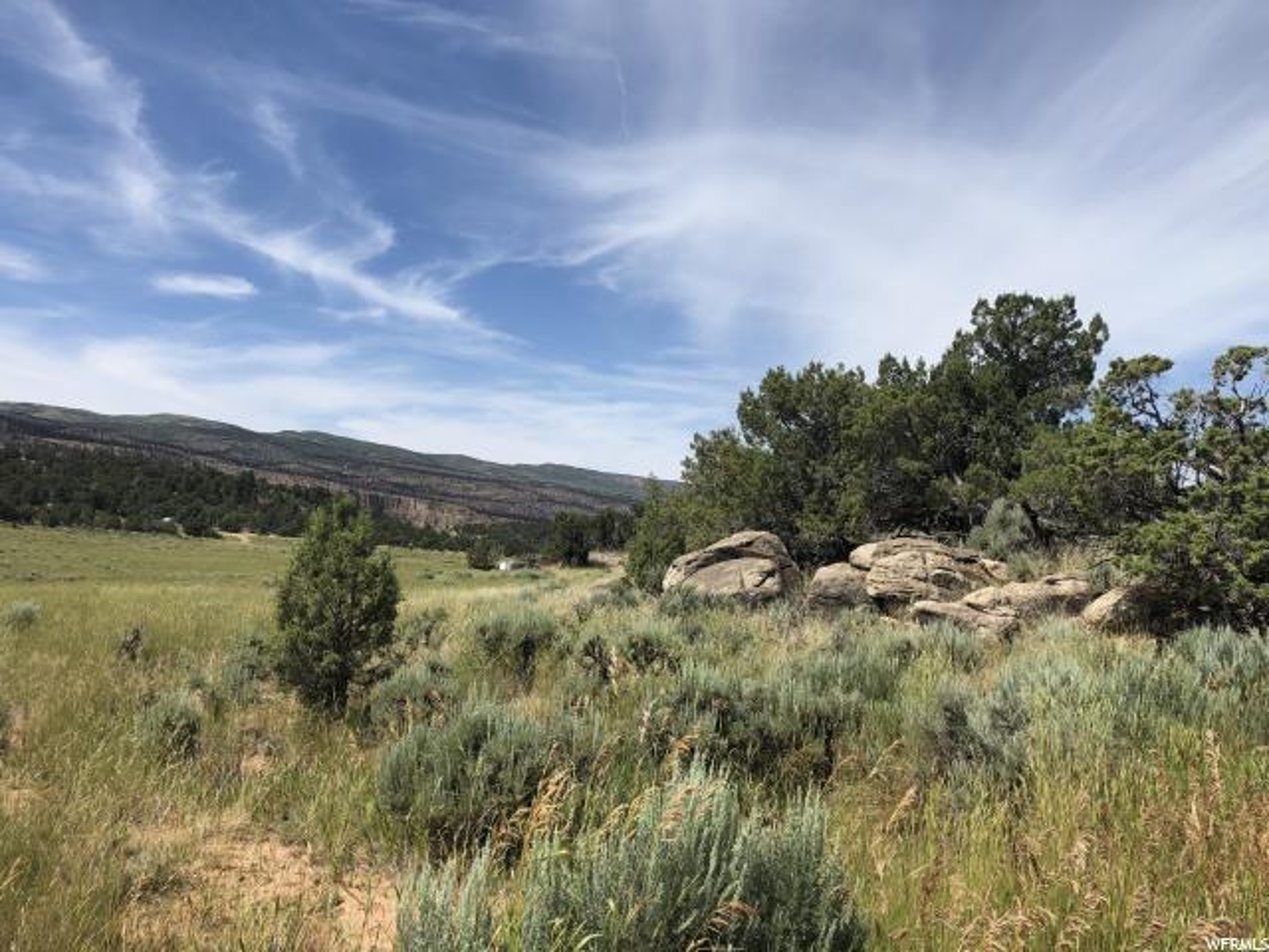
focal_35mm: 28
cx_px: 634
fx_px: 1026
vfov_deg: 49.7
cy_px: 476
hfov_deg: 63.4
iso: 20
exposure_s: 1/2183
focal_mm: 3.99
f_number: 1.8
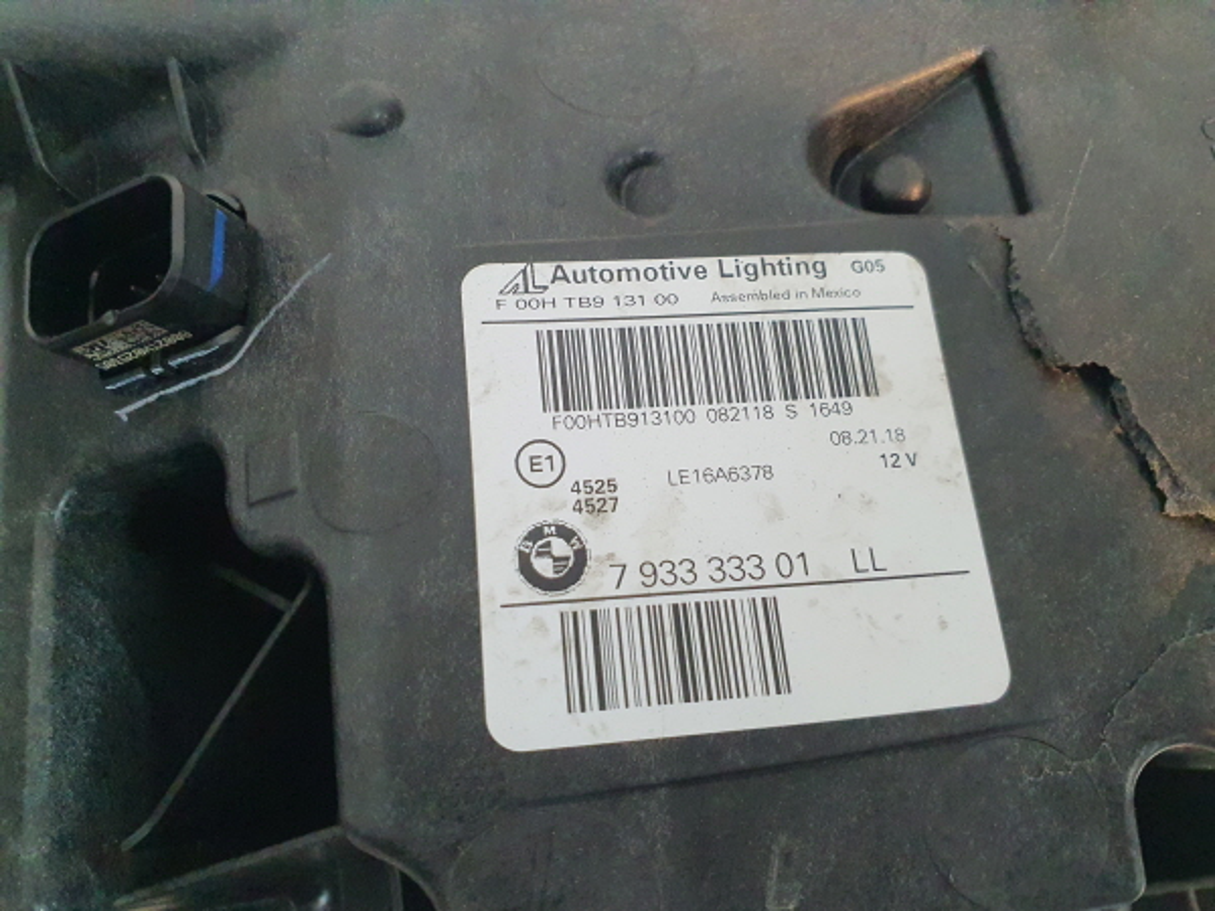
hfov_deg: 67.3
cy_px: 456
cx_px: 608
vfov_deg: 53.1
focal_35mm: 26
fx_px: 913
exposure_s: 1/120
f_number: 2.4
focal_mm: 4.3
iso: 500
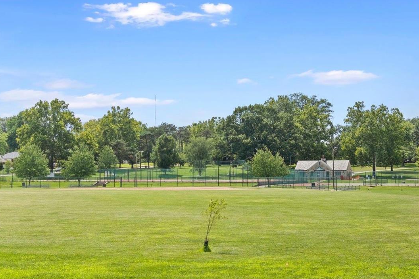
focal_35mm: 50
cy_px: 138
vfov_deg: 27.0
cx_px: 287
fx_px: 582
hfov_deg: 39.0
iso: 400
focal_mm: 21.9
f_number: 7.1
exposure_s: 1/250
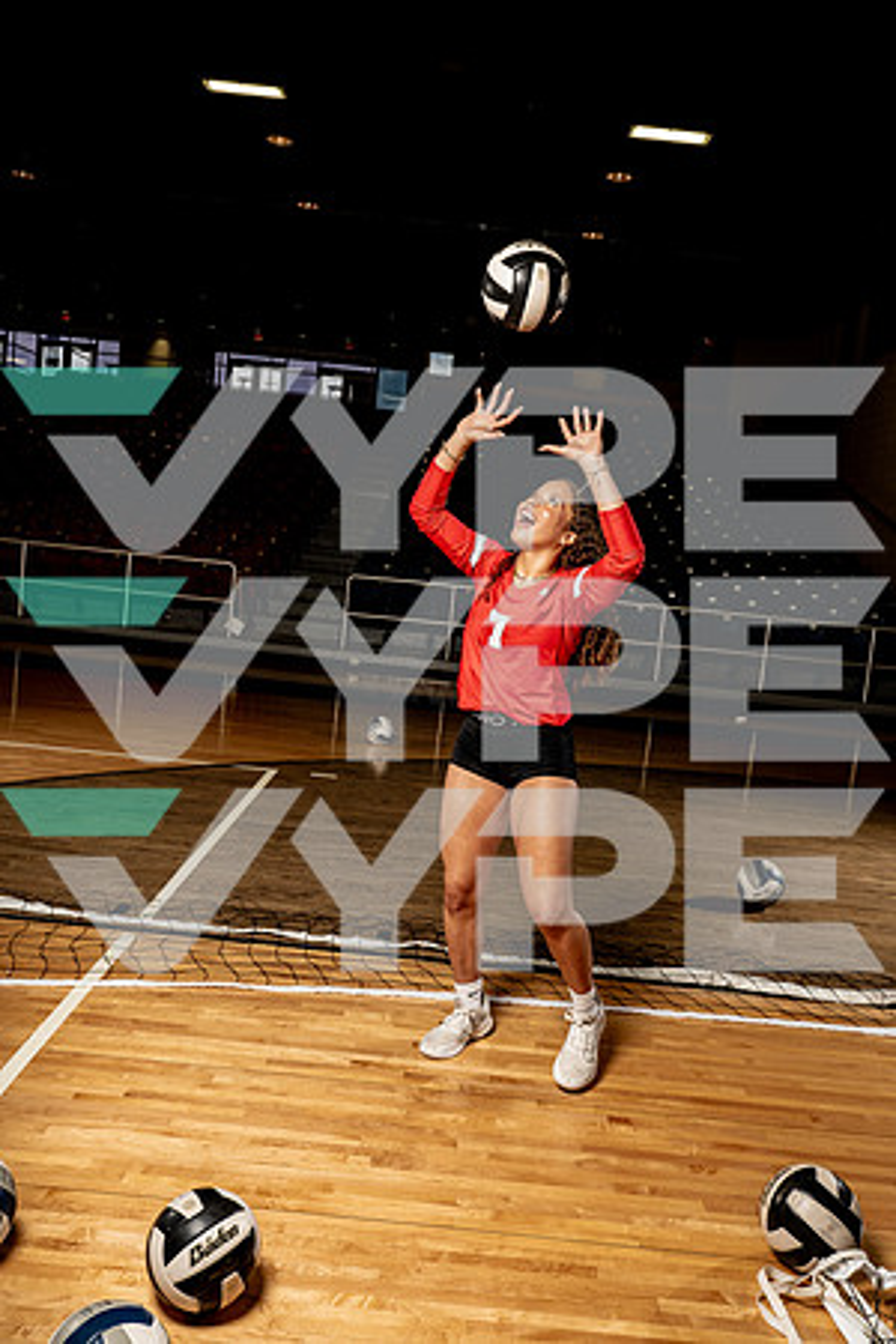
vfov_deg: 63.7
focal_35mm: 29
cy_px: 672
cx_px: 448
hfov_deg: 45.0
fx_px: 1083
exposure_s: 1/250
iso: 640
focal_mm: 29
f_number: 8
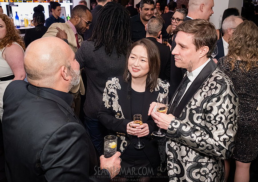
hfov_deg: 50.0
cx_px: 142
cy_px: 95
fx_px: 276
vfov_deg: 36.5
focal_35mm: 38
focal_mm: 35
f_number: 5
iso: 8000
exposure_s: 1/400
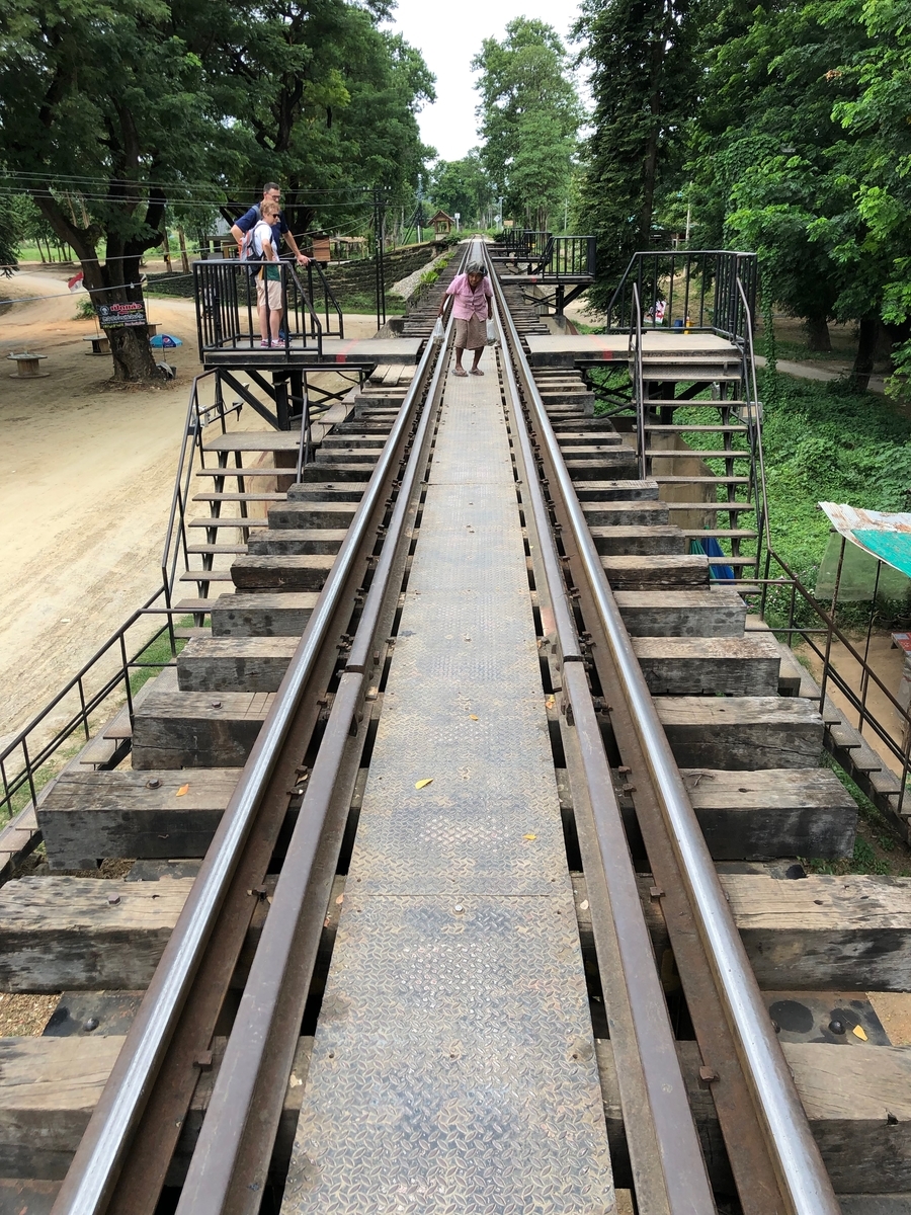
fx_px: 983
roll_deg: -0.2
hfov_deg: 49.7
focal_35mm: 28
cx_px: 456
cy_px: 608
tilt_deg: -18.9
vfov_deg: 63.4
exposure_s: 1/545
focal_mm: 4
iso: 20
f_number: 1.8
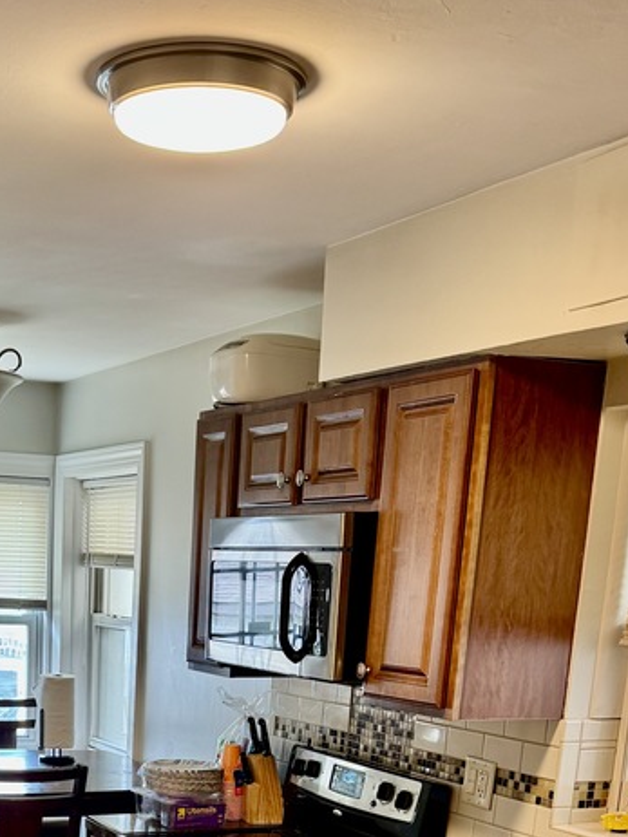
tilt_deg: -14.5
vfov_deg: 30.7
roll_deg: -2.1
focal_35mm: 56
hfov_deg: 25.6
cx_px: 118
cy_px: 917
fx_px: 1355
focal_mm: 6.76
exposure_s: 1/60
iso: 200
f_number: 1.78
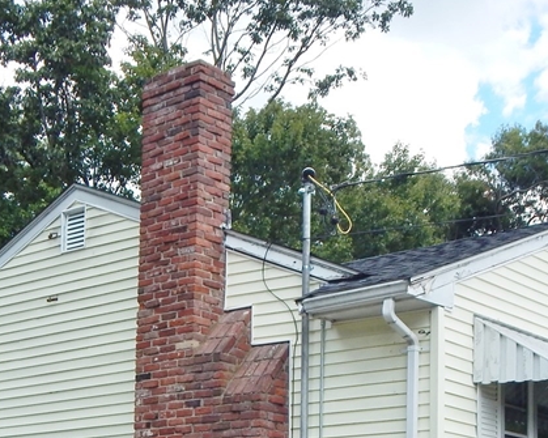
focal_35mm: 74
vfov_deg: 20.0
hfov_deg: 25.7
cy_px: 442
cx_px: 286
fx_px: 1200
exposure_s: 1/800
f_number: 3.2
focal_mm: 5.6
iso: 125
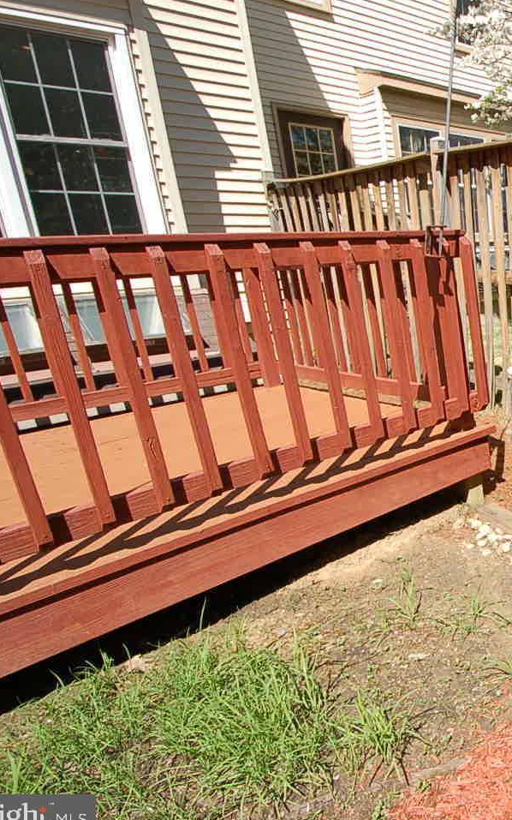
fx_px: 536
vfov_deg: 74.8
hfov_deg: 38.8
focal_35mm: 24
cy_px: 411
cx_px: 601
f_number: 7.1
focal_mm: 10
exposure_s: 1/500
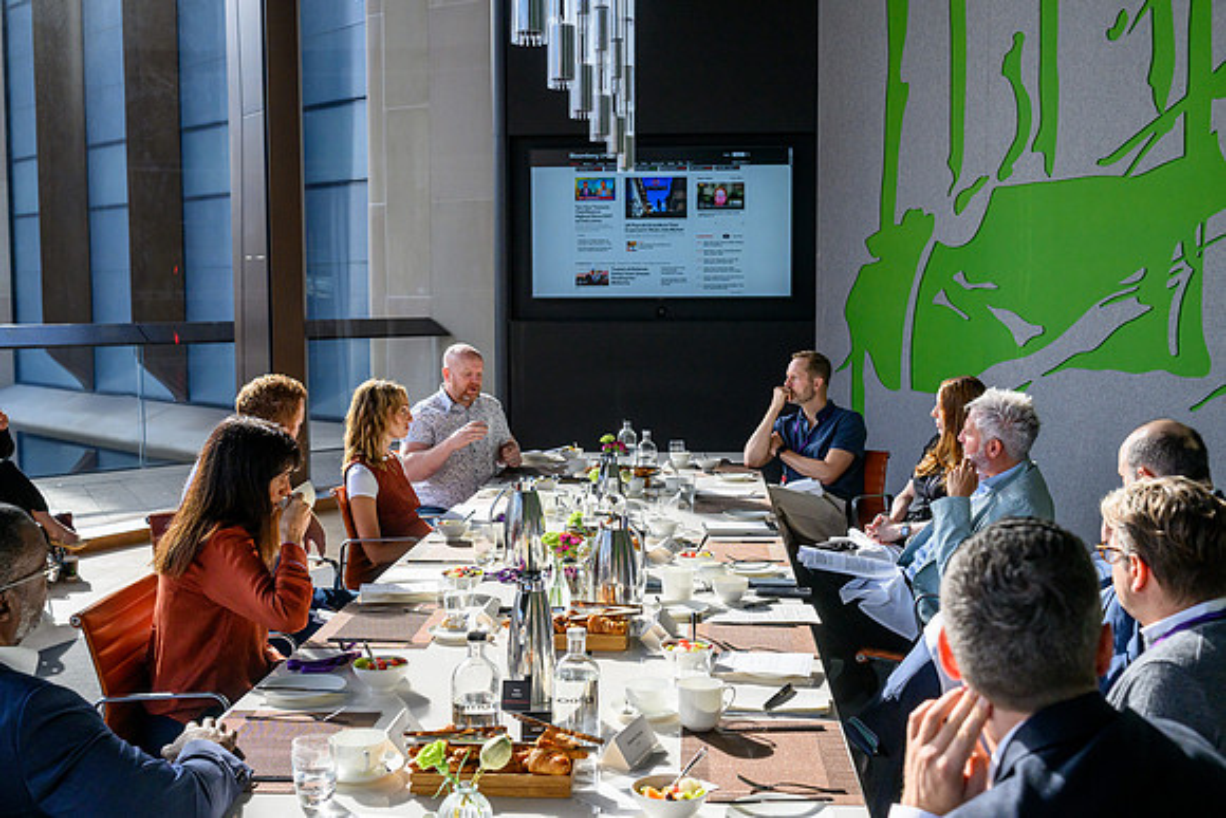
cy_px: 409
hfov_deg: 48.9
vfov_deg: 33.7
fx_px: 1350
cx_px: 613
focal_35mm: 40
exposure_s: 1/1250
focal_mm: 39
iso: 720
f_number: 5.6
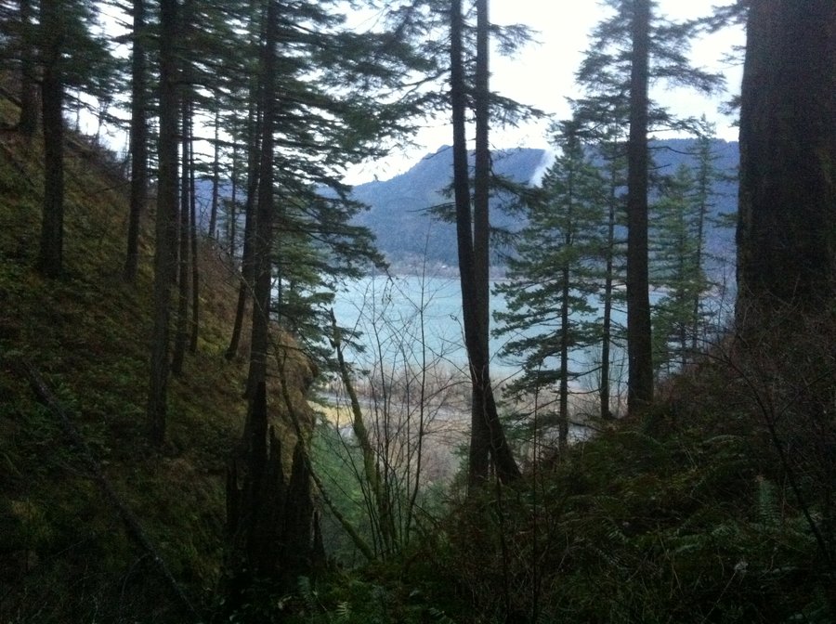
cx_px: 418
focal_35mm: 35
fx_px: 844
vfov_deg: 40.6
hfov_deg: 52.7
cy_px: 312
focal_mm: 3.85
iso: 1000
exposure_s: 1/15
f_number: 2.8
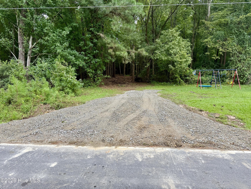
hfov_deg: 71.6
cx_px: 126
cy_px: 94
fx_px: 174
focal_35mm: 24
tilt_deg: -6.7
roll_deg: +0.3
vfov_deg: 56.8
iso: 80
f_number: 1.78
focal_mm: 6.76
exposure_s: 1/348
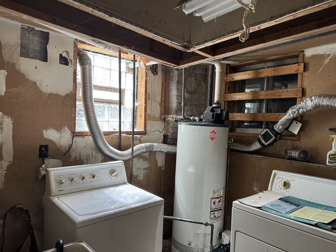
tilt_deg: -4.0
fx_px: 233
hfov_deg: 71.6
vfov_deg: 56.8
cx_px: 168
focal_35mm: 24
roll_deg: -2.3
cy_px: 126
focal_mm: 6.76
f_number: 1.78
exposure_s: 1/121
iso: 200
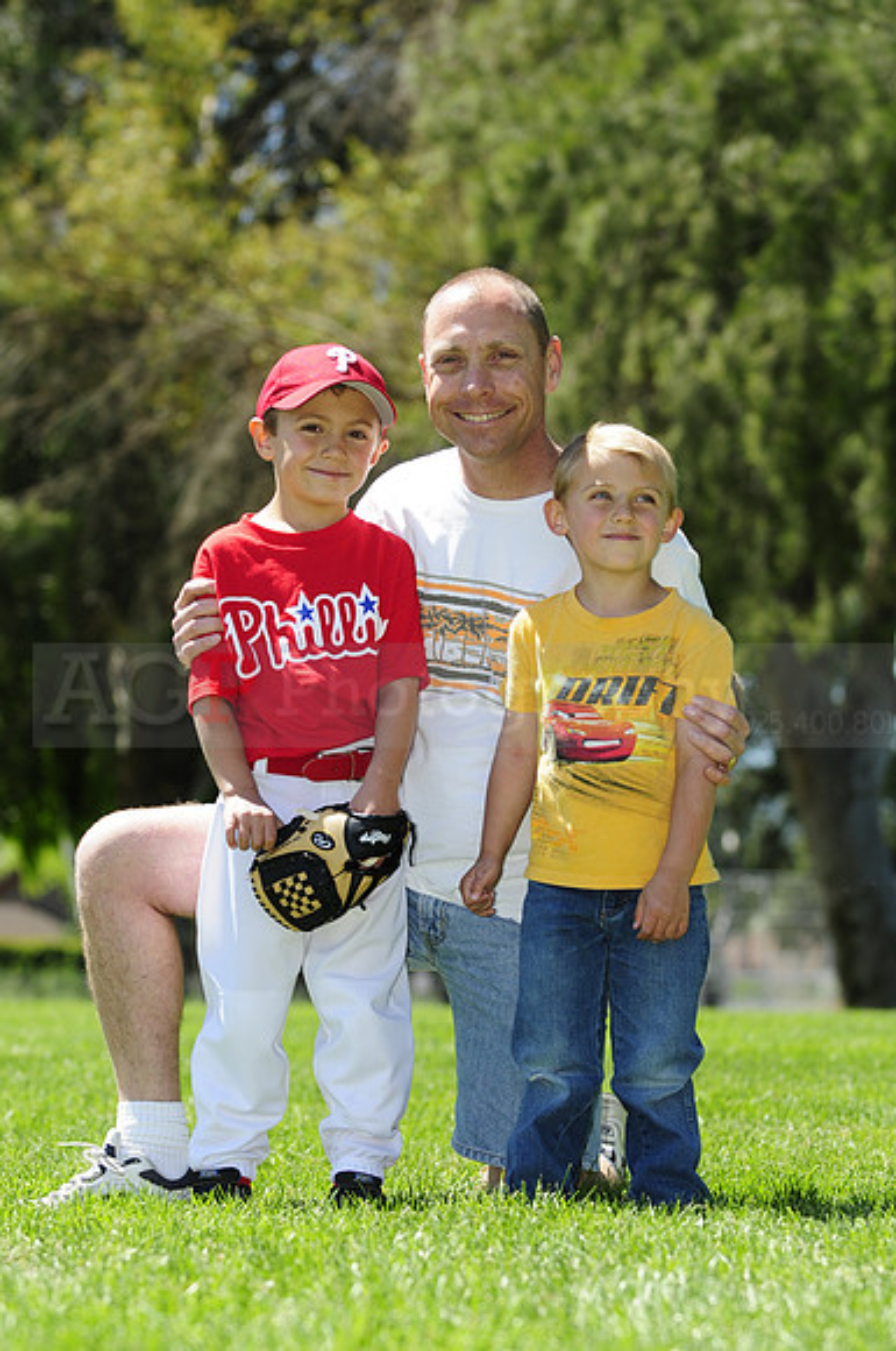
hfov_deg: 10.1
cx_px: 448
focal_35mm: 135
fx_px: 5055
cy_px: 676
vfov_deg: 15.2
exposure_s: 1/1000
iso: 200
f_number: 4.5
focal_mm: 90
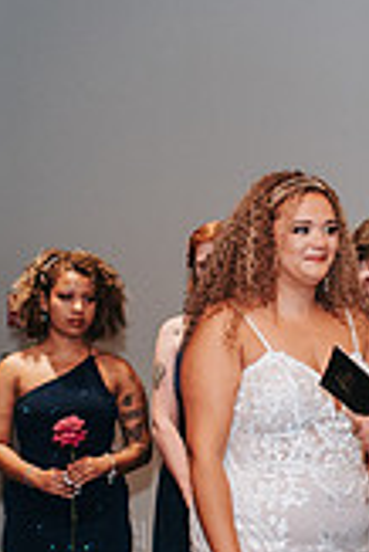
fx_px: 2639
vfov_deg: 11.9
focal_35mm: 172
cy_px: 345
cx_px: 285
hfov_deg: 8.0
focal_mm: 35
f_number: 2.8
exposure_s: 1/200
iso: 1000
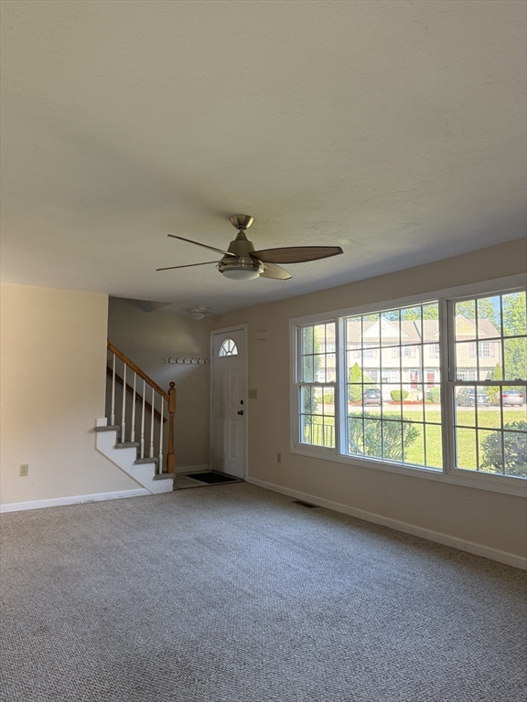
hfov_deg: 56.8
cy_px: 351
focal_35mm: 24
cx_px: 264
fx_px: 487
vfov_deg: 71.6
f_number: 1.78
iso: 200
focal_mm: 6.76
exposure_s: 1/191
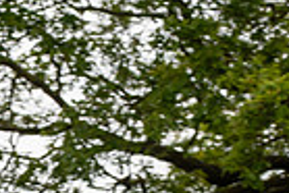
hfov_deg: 6.2
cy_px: 397
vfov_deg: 4.1
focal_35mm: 334
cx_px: 119
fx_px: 2684
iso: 320
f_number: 4.5
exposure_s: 1/1000
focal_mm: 70
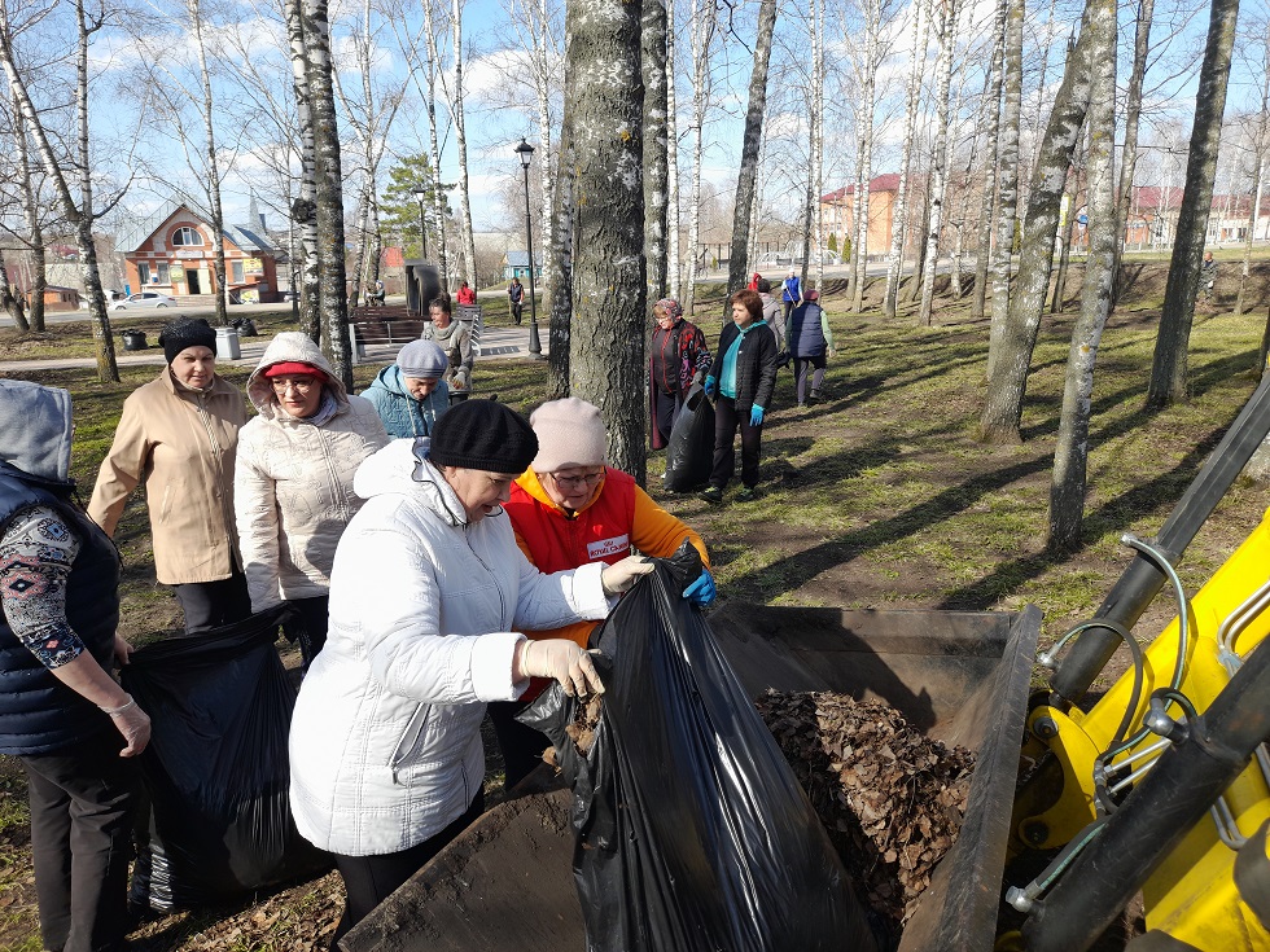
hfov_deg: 69.4
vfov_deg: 54.9
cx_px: 635
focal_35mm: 25
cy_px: 476
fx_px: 917
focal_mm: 4.6
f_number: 2
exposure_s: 1/284
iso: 20
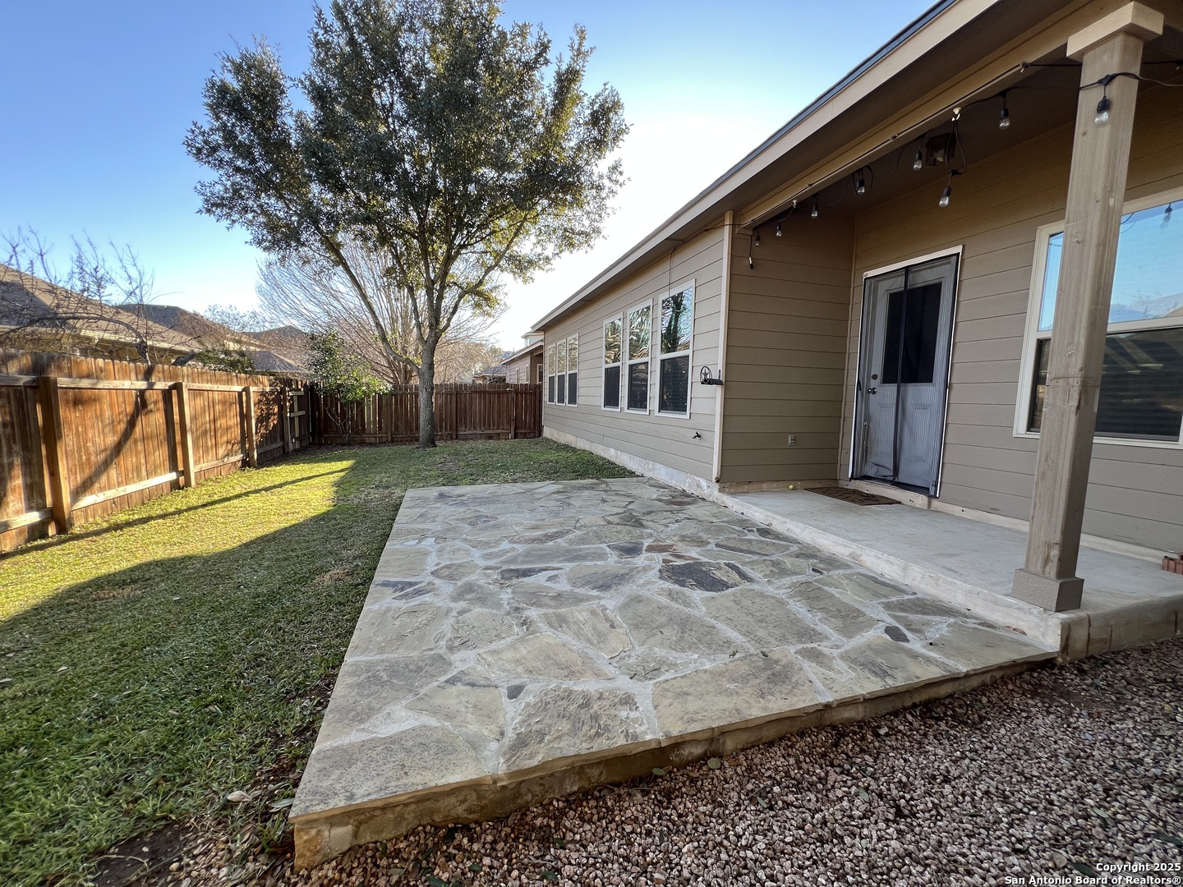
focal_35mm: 13
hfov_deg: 106.2
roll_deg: -0.9
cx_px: 592
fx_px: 444
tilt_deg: -7.3
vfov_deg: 89.9
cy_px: 444
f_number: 1.8
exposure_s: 1/104
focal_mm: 1.57
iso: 32
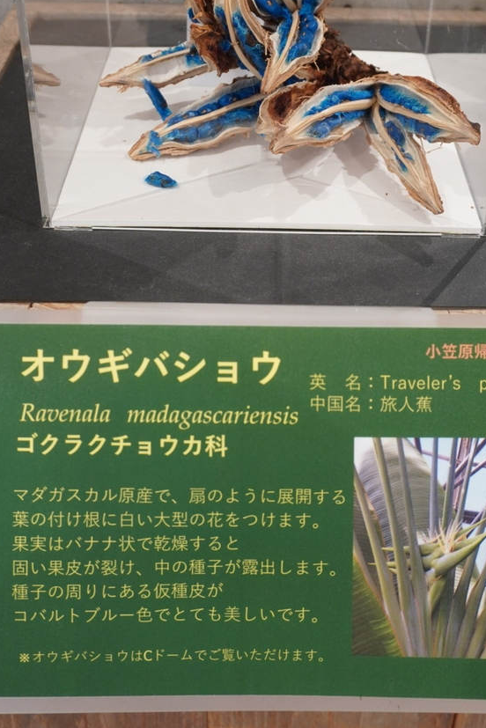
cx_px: 265
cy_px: 201
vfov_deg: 41.9
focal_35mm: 46
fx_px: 925
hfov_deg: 29.4
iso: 400
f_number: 5
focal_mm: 21
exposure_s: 1/20
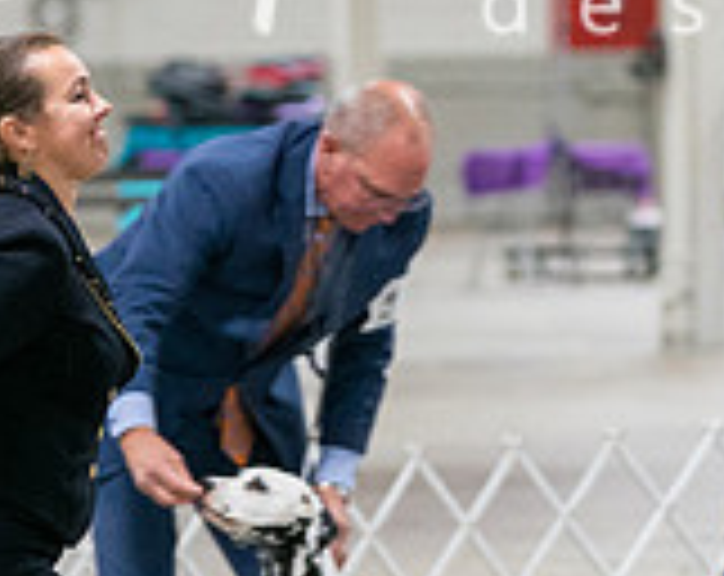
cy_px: 166
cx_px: 313
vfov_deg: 3.4
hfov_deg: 4.2
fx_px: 9790
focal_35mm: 458
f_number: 2.8
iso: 4000
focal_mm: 116
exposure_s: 1/200
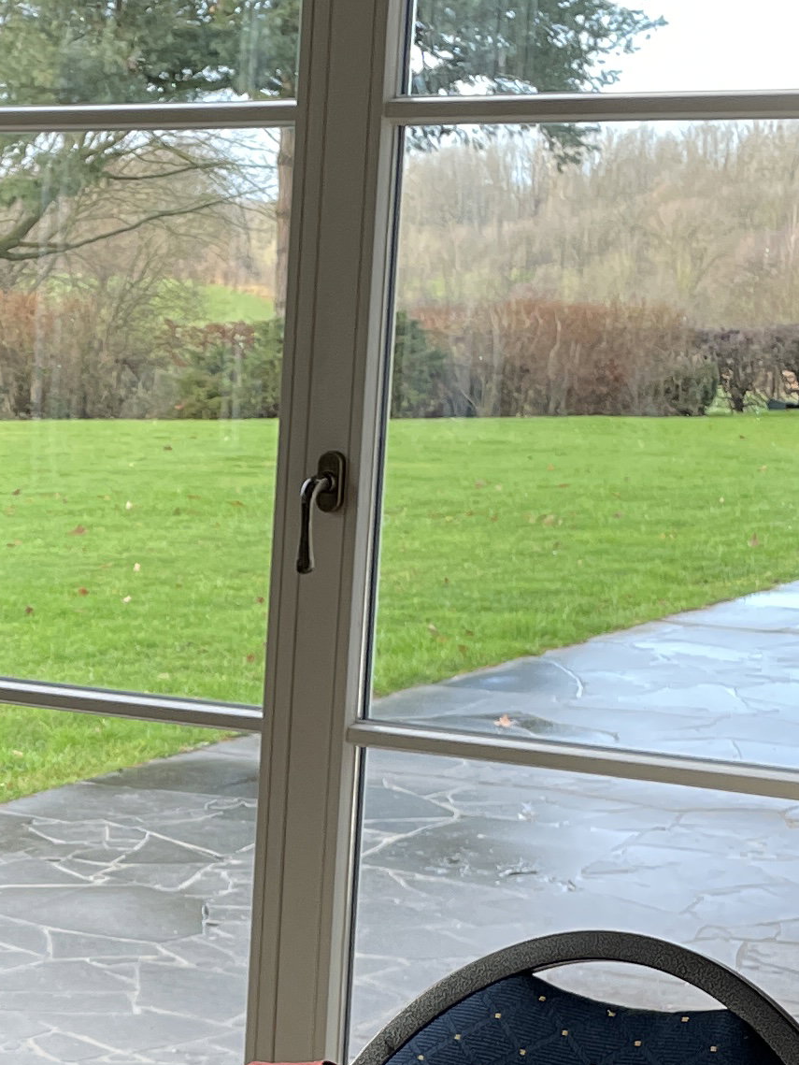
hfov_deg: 15.5
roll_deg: -1.0
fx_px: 2830
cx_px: -135
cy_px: 957
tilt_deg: -13.8
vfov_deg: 20.9
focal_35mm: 92
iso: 80
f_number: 1.6
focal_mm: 4.2
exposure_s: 1/121
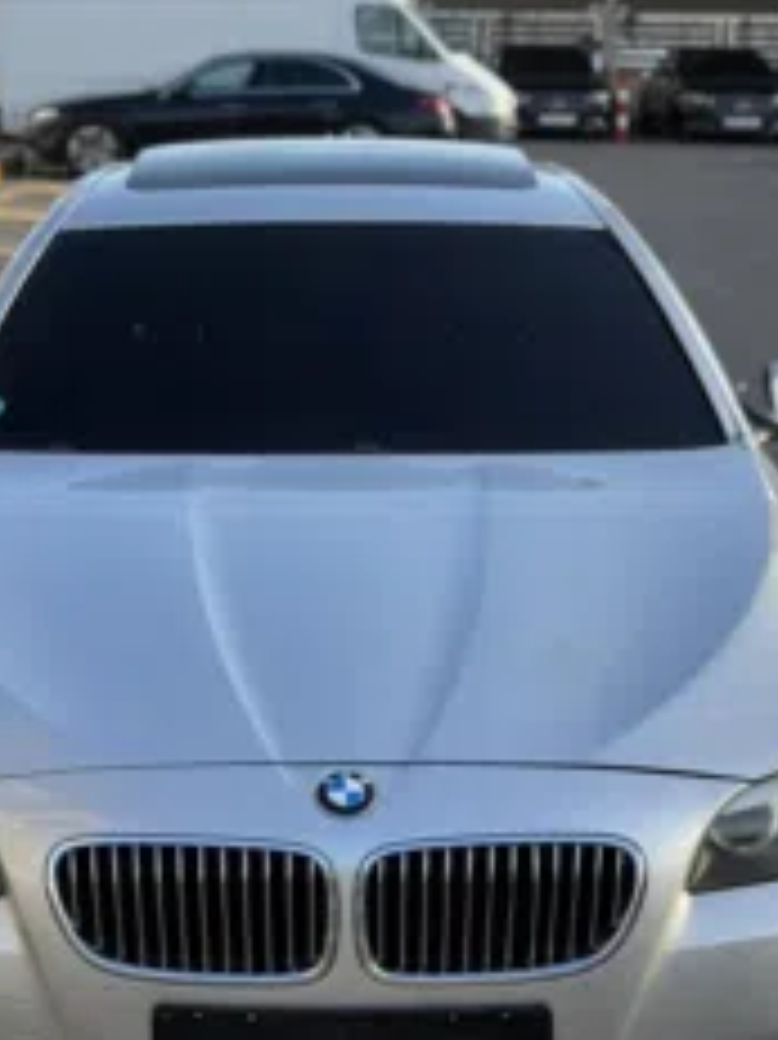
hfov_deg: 17.8
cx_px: 328
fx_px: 2490
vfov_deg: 23.5
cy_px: 342
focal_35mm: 83
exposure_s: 1/913
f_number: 1.78
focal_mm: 6.76
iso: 64
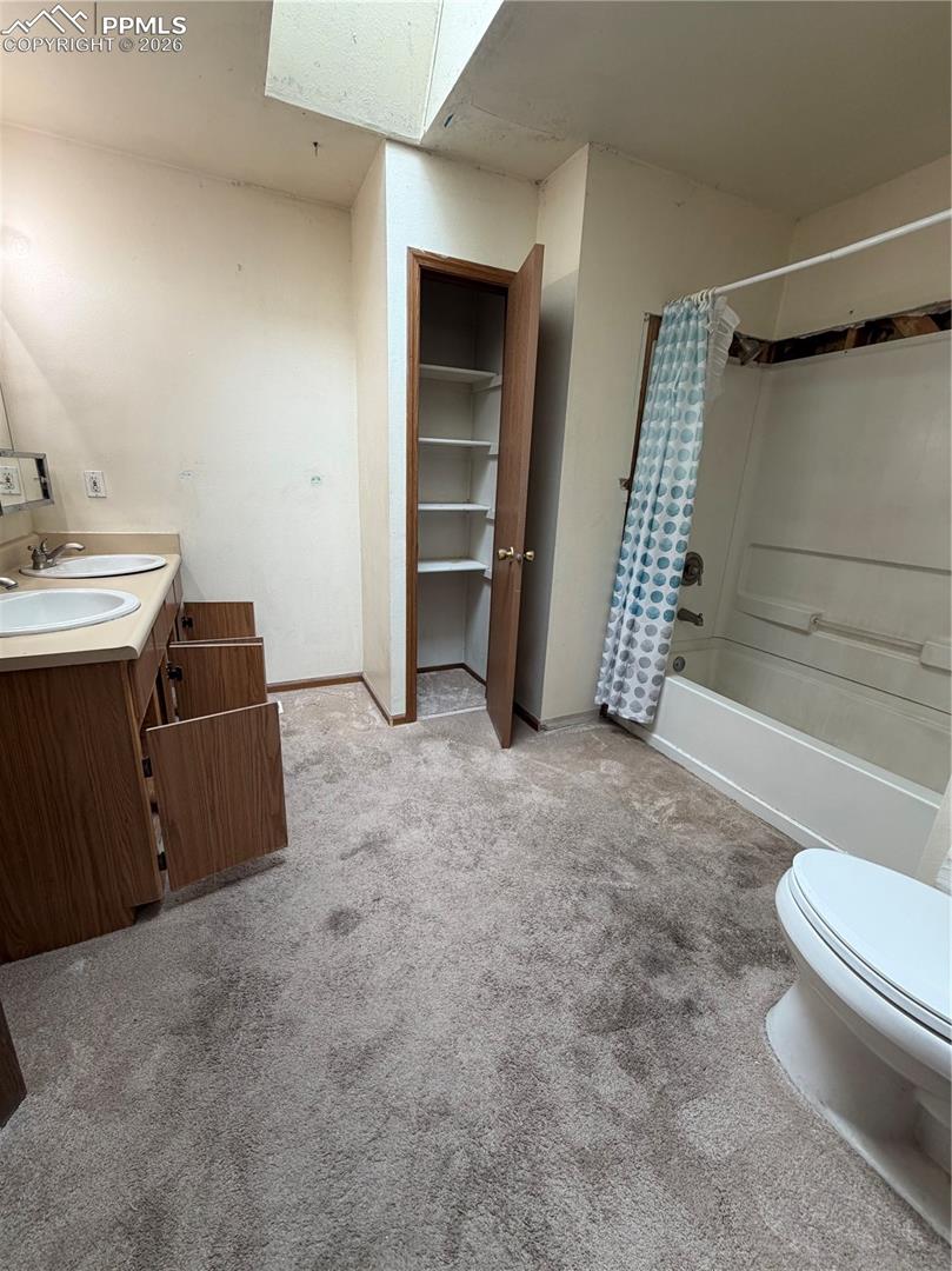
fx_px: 514
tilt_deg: -16.7
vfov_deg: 102.1
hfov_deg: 85.6
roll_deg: -3.5
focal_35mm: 14
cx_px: 476
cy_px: 636
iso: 125
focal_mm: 2.22
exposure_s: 1/120
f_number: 2.2
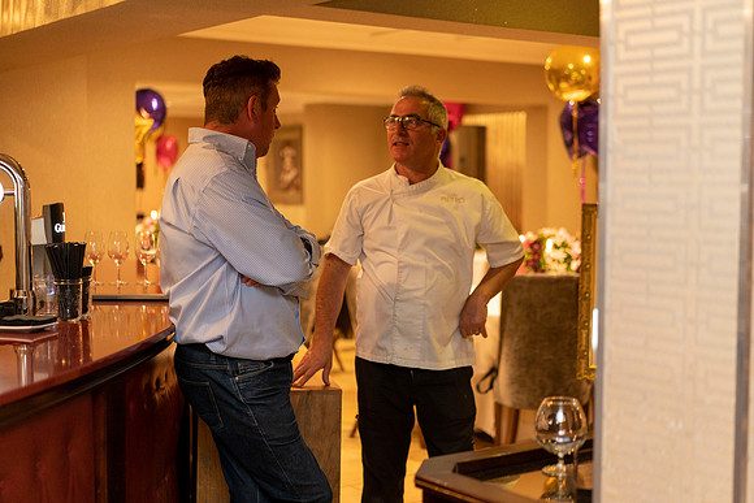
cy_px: 252
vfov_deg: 24.6
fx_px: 1152
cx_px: 377
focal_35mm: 55
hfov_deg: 36.2
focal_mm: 55
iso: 2000
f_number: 2
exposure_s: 1/160
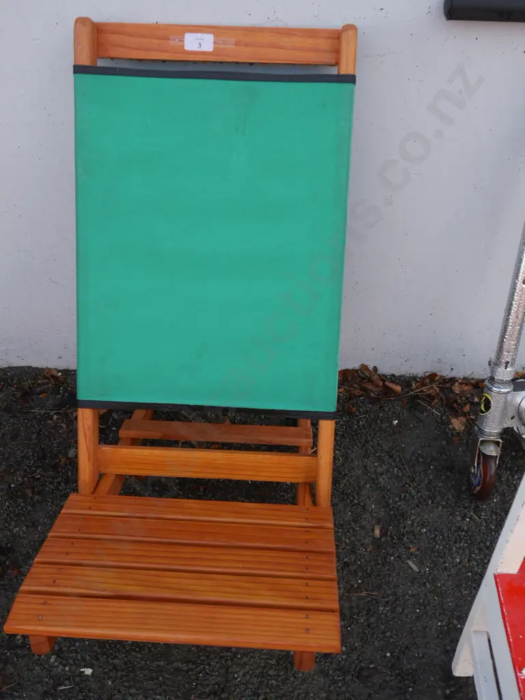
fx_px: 728
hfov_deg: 39.7
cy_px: 350
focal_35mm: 36
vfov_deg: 51.4
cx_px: 262
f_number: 5
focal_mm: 18
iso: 200
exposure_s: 1/160
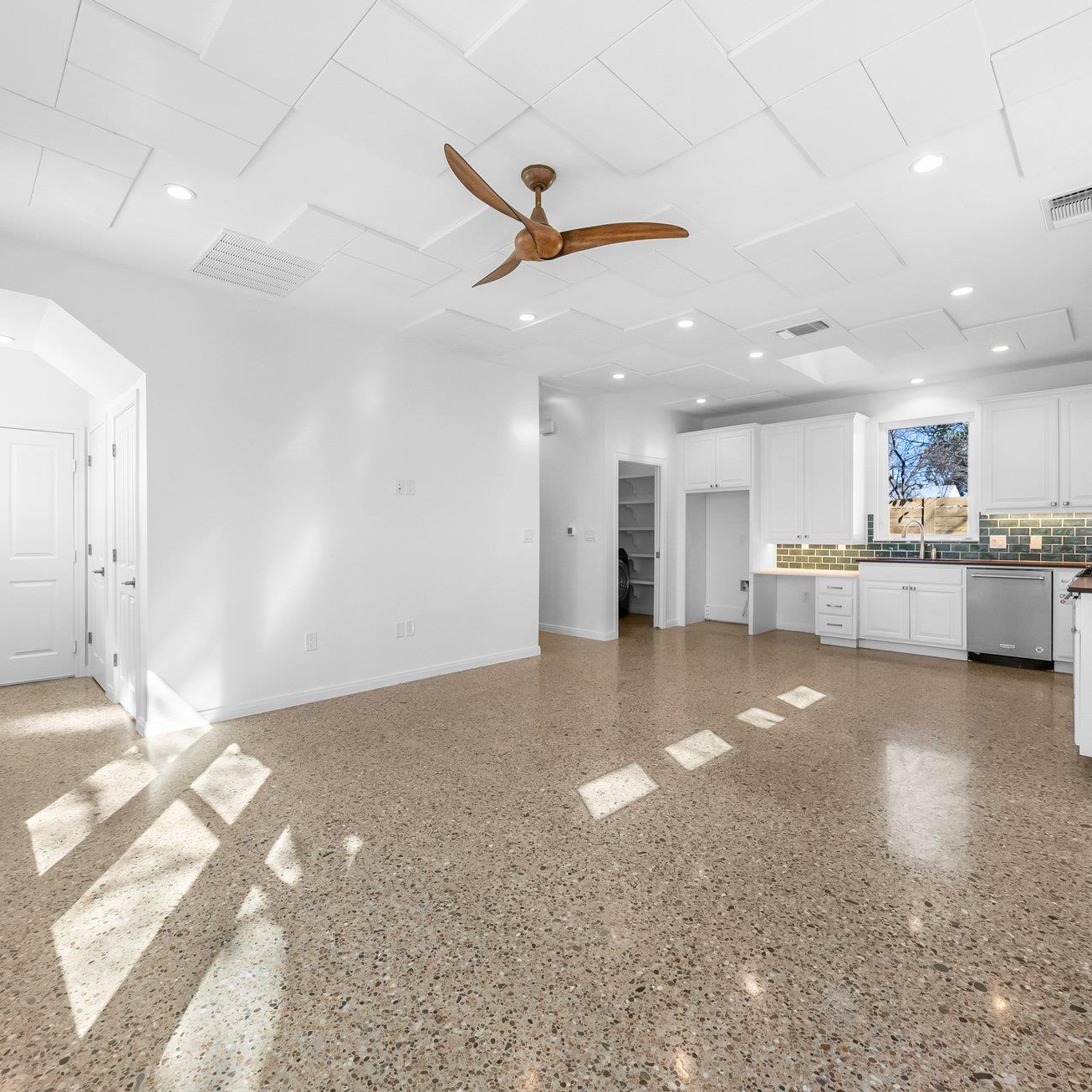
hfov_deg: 87.4
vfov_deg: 87.4
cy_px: 542
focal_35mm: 16
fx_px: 571
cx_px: 543
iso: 800
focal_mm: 12
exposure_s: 1/10
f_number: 11
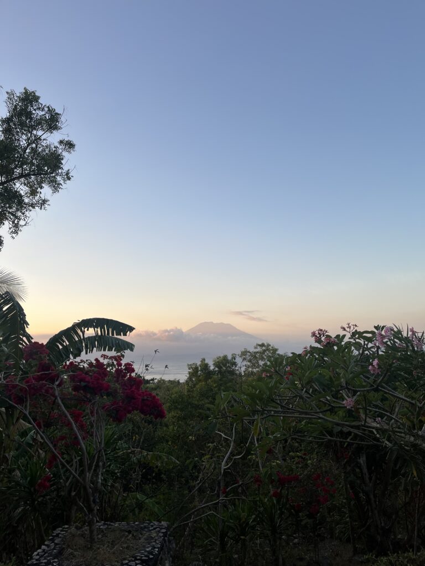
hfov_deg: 53.1
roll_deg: +0.3
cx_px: 212
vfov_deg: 67.3
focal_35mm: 26
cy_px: 283
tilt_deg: +7.9
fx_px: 426
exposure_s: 1/696
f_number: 1.6
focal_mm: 5.1
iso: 50
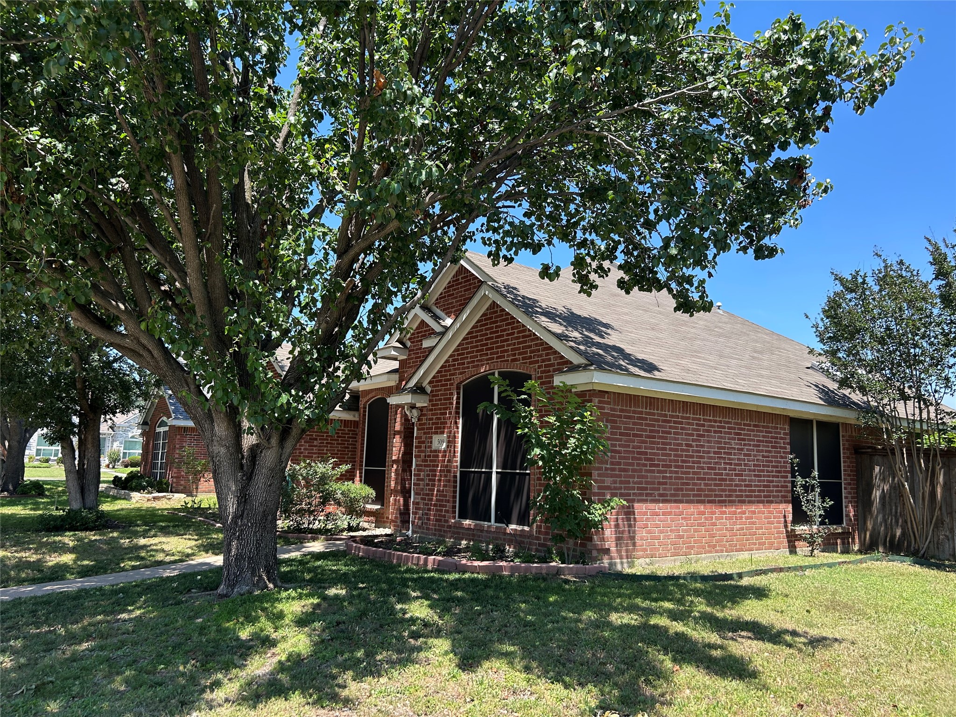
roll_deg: -1.4
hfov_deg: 67.3
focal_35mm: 26
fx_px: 718
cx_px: 478
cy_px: 358
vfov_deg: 53.1
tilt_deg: +8.4
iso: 50
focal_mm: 5.7
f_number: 1.5
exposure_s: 1/1135
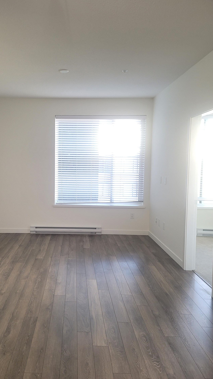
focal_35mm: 28
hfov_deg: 40.9
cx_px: 69
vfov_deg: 67.9
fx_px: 281
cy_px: 184
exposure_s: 1/60
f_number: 1.8
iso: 250
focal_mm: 7
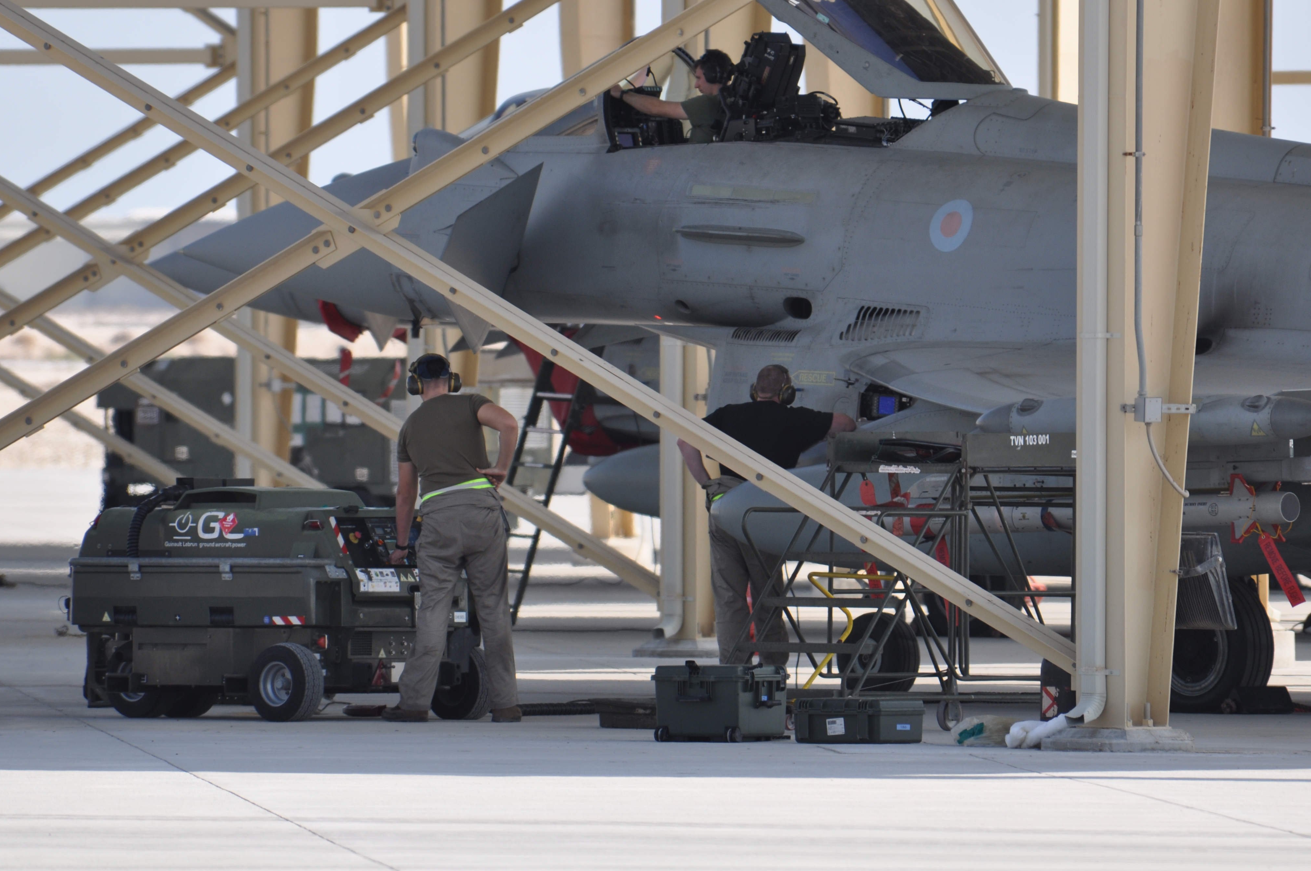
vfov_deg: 2.1
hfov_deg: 3.2
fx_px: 23314
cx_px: 688
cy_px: 408
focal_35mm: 641
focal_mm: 400
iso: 200
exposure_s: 1/500
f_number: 5.6
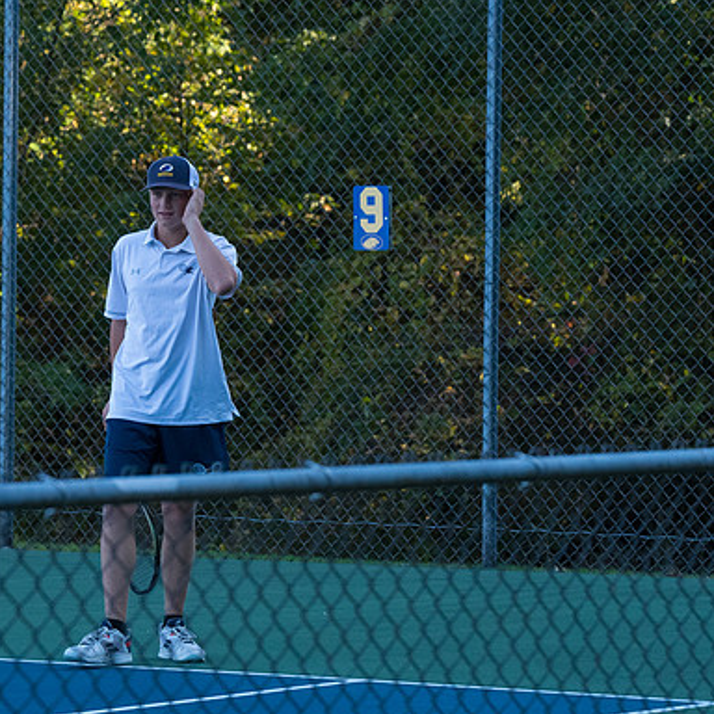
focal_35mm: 235
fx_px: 5484
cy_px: 357
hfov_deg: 7.4
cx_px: 178
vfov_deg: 7.4
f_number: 5.6
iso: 2000
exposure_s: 1/1600
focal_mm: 122
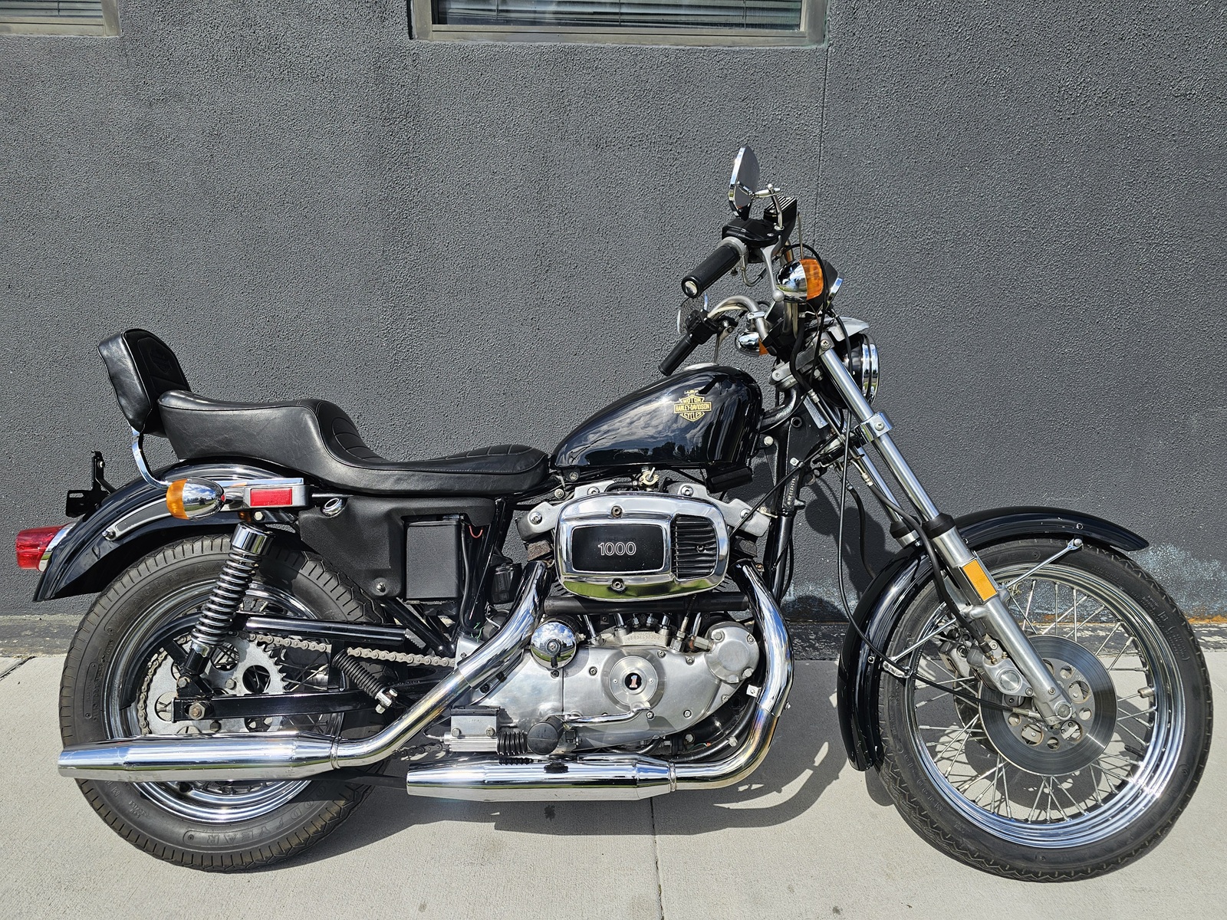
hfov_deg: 73.9
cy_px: 460
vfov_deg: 58.9
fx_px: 815
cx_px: 614
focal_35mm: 23
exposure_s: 1/638
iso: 10
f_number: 1.7
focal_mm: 6.3
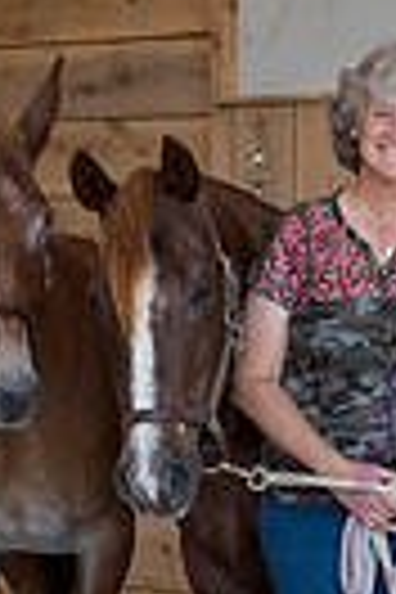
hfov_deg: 8.0
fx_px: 2821
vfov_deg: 12.0
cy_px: 392
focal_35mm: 171
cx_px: 252
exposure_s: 1/160
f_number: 9
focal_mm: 50
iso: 400
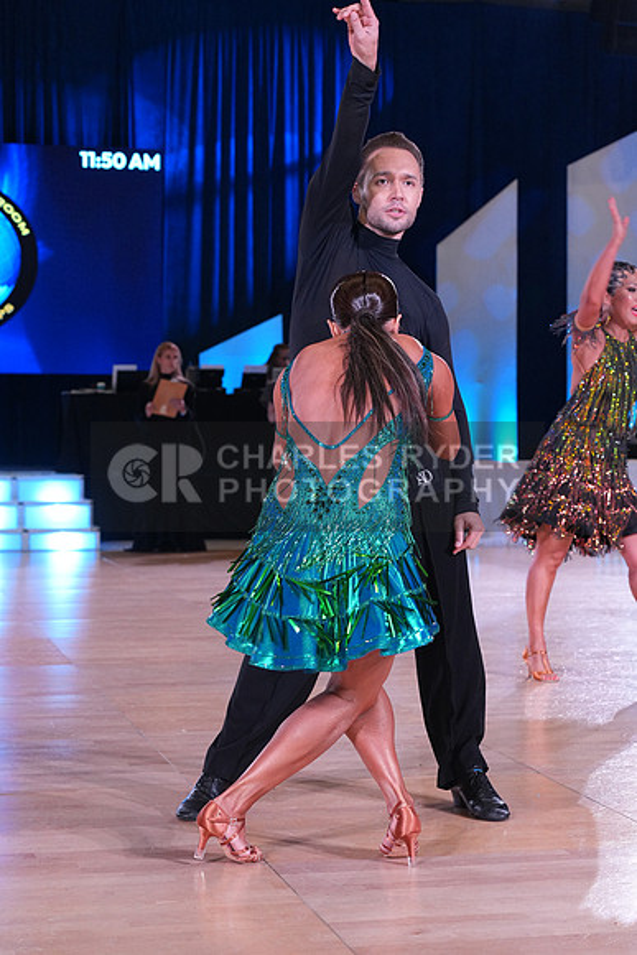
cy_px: 478
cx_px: 318
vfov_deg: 28.4
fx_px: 1883
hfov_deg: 19.2
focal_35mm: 71
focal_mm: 71
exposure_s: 1/250
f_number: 5.6
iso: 2500
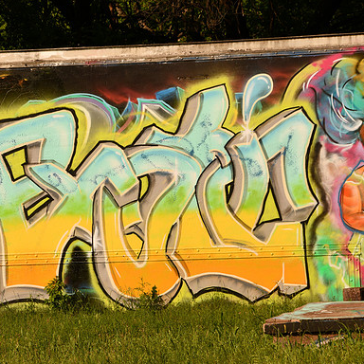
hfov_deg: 5.9
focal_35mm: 298
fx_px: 3545
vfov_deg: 5.9
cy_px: 182
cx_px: 106
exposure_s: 1/160
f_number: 13
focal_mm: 155
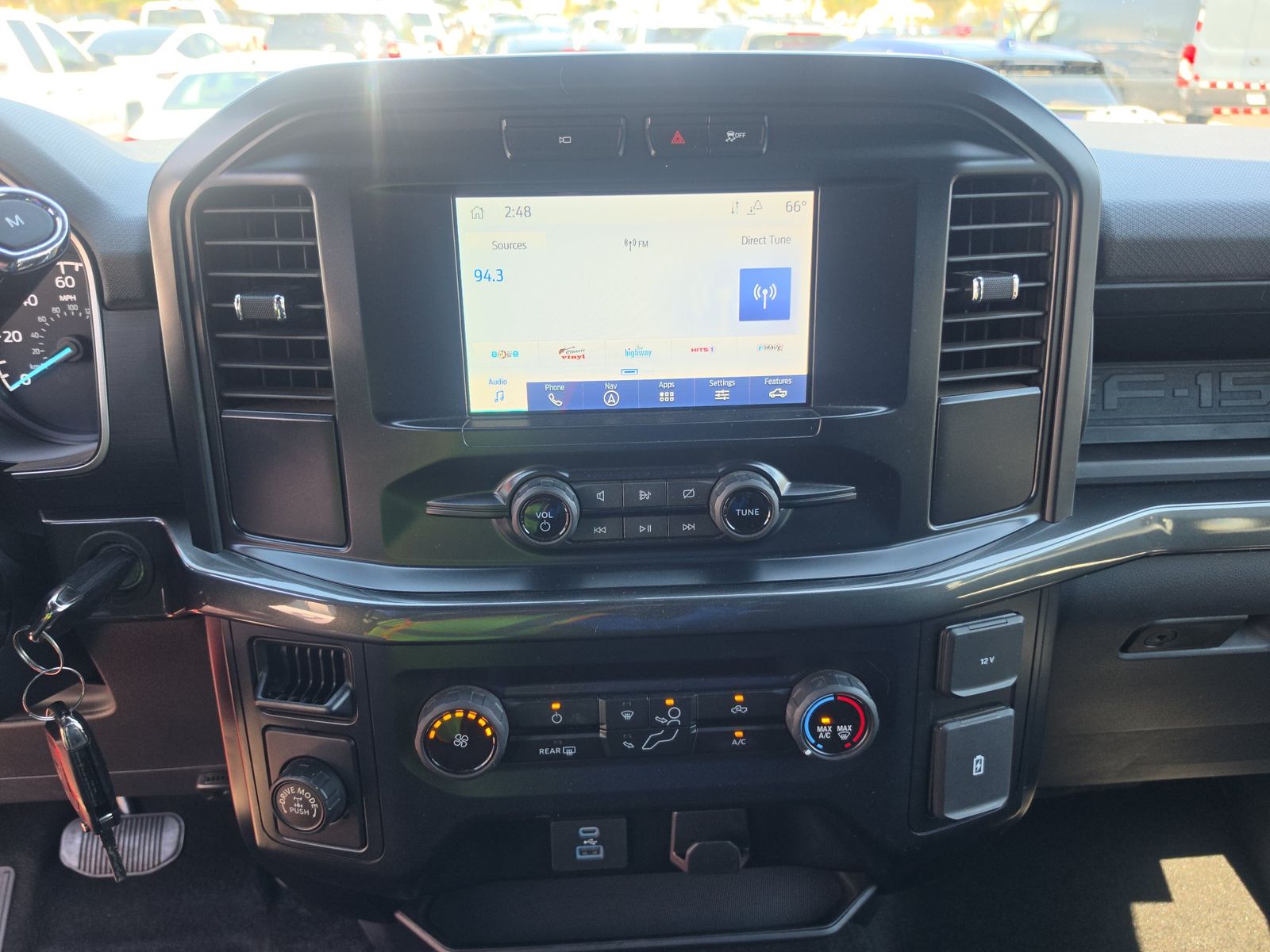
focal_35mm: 23
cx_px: 635
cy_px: 476
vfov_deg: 58.9
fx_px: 844
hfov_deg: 73.9
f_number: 1.4
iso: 20
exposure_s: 1/119
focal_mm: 6.5
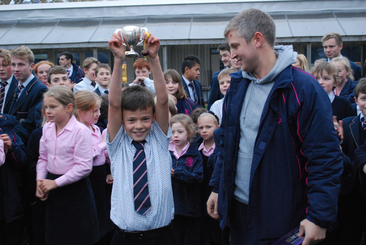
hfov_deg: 43.6
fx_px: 458
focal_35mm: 45
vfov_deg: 29.9
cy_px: 122
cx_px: 183
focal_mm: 30
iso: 1600
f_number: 4.8
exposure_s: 1/30
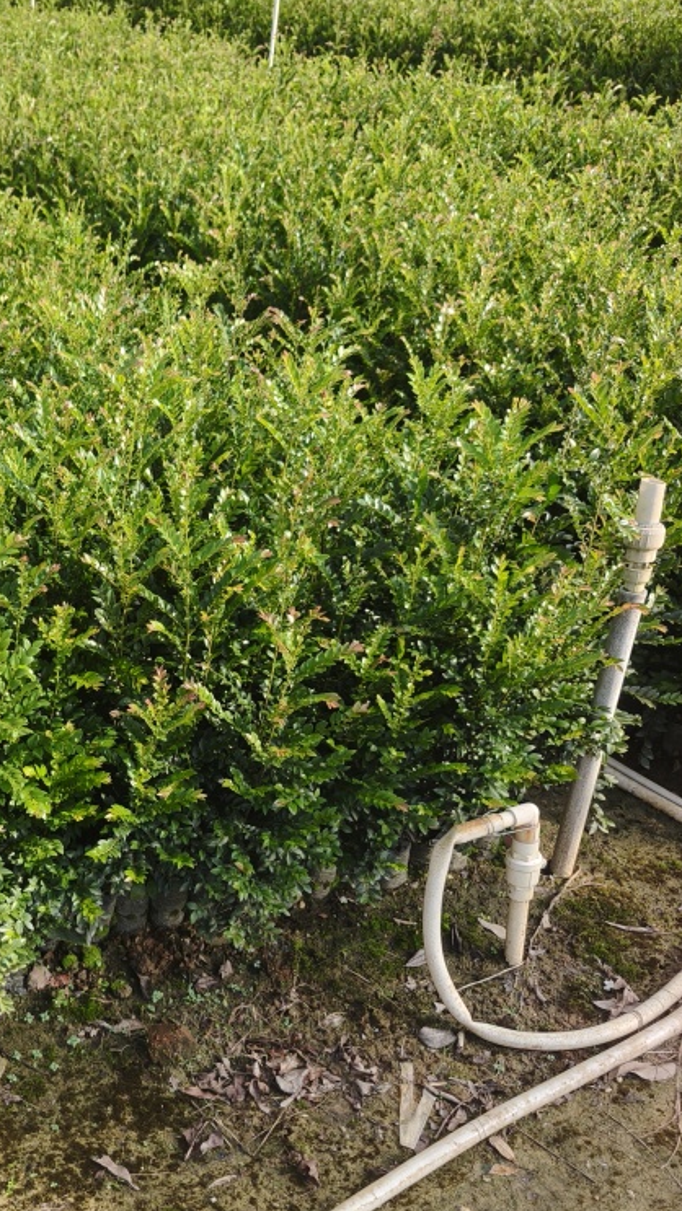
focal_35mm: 36
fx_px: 1157
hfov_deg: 31.2
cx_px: 59
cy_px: 729
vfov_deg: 54.9
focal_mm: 6.06
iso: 50
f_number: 1.6
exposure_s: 1/954
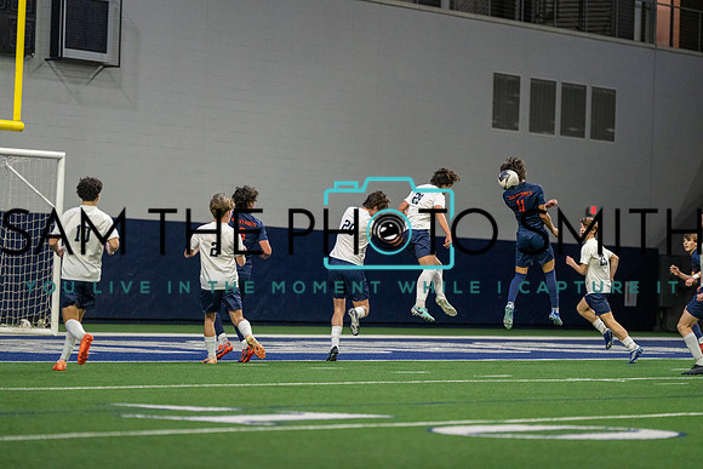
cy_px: 234
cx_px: 352
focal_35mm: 170
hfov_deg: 12.1
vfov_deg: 8.1
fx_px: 3320
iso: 5000
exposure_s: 1/1250
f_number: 3.2
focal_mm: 170
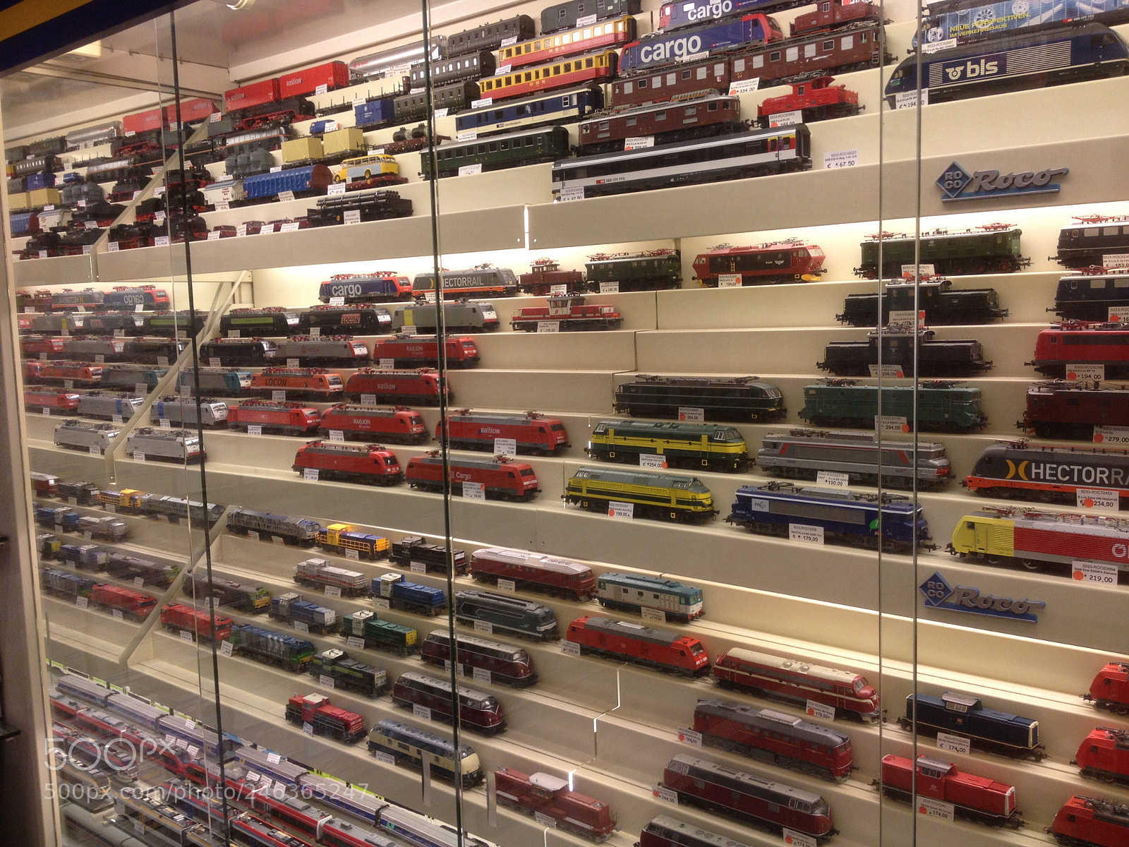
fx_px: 1142
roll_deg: +0.9
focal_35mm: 35
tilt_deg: -6.3
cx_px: 564
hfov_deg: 52.6
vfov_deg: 40.7
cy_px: 424
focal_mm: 4.28
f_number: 2.4
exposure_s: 1/60
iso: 64
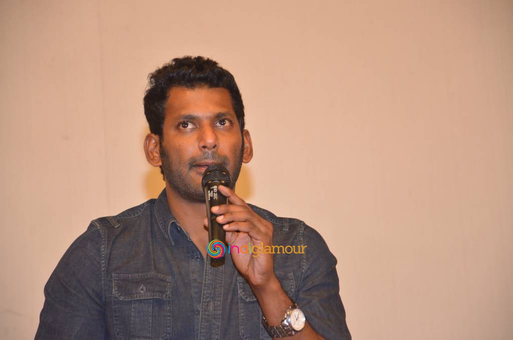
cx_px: 256
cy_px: 170
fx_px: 2240
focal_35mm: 158
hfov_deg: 13.1
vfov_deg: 8.7
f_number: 5.6
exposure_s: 1/60
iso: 1600
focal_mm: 105
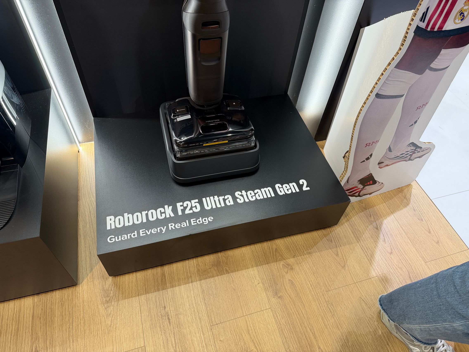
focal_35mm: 24
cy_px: 176
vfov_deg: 56.8
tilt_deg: -50.7
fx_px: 325
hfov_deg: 71.6
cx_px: 234
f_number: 1.78
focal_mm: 6.76
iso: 160
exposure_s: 1/100
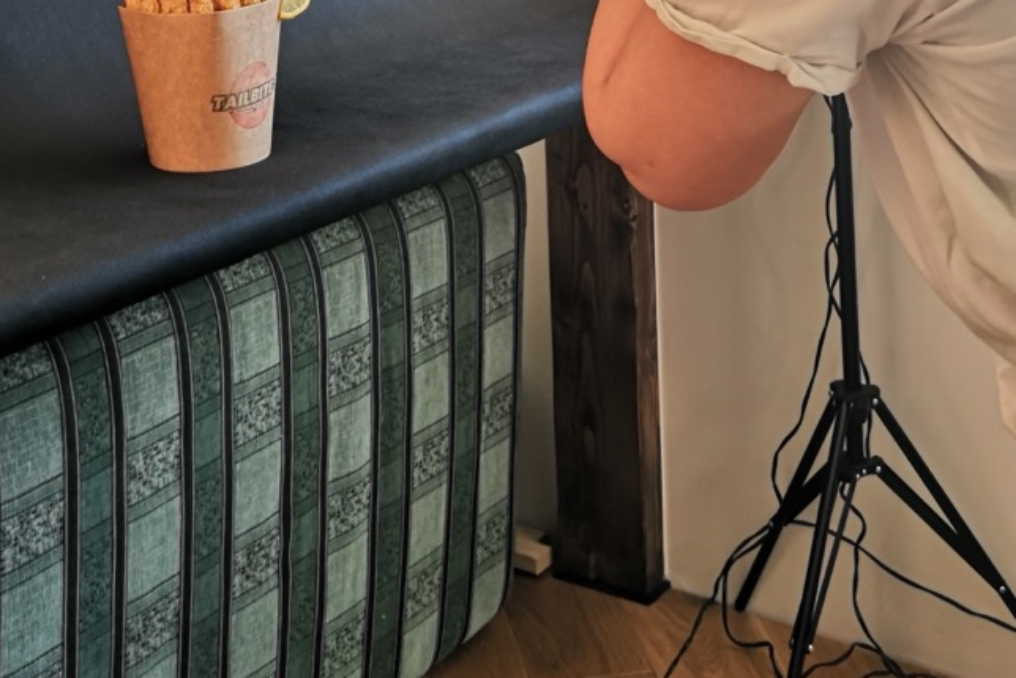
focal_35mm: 61
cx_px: 458
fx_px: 1722
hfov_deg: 32.8
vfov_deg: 20.5
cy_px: -186
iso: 100
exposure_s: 1/100
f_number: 1.8
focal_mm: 5.58
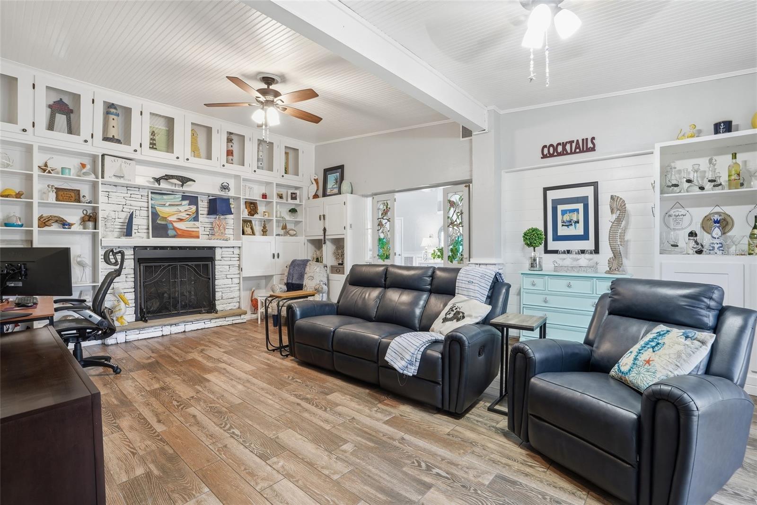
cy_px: 252
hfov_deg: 96.7
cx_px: 378
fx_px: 336
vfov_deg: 73.7
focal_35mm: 16
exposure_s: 1/15
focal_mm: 16
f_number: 9
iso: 400
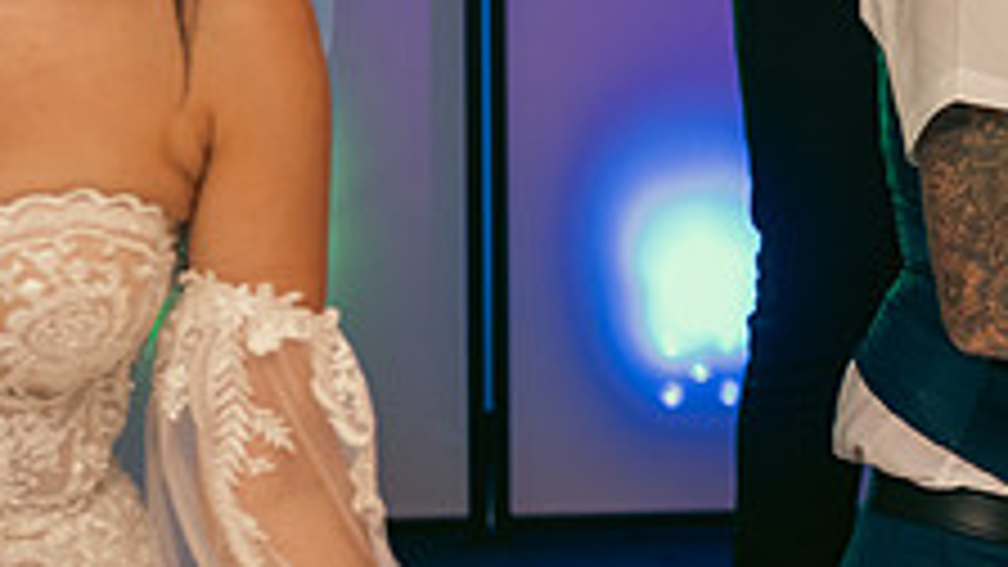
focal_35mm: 179
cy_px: -70
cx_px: 1238
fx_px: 4784
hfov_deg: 11.8
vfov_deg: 6.7
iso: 800
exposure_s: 1/160
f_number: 3.5
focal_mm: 66
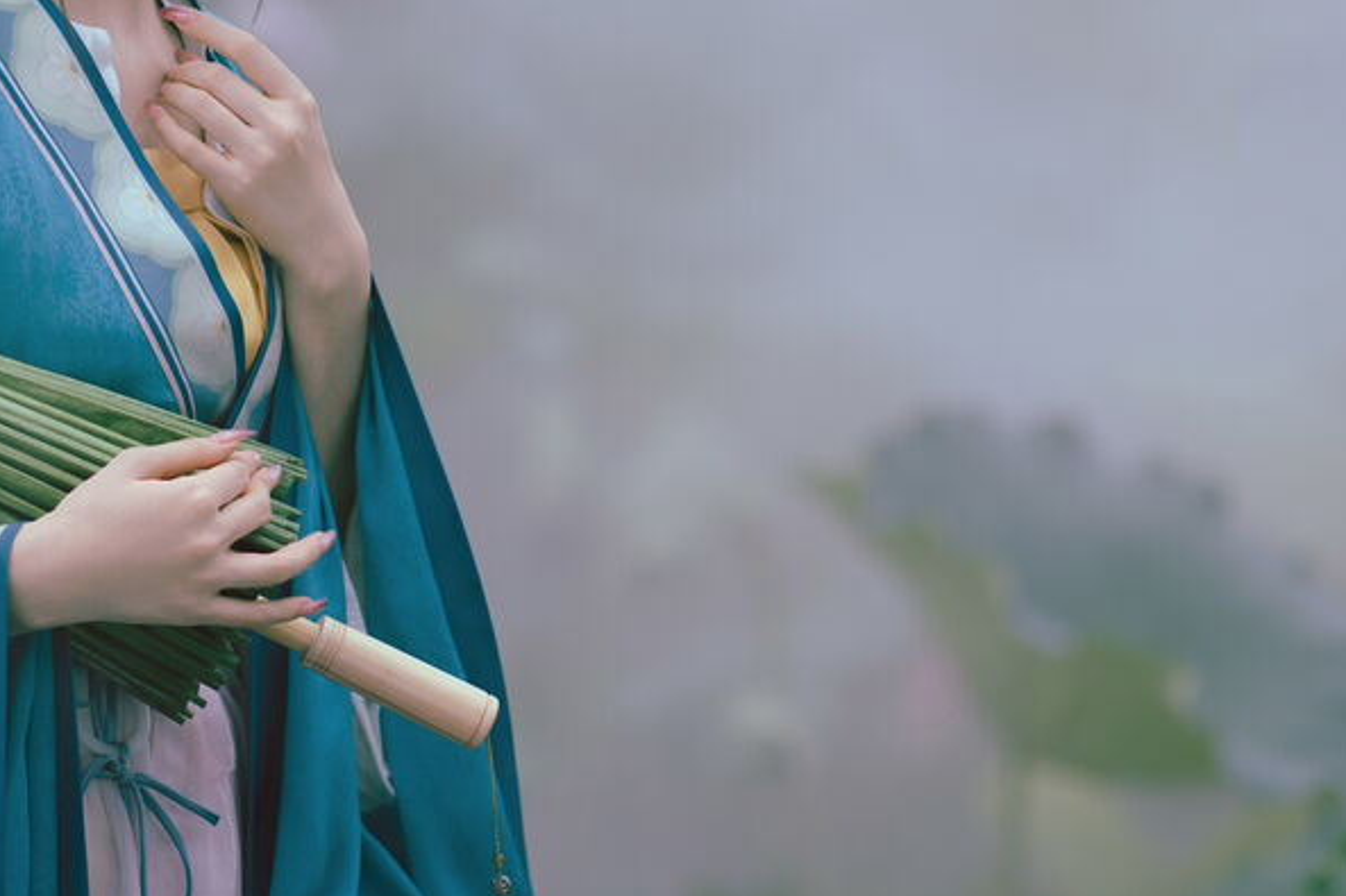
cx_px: 361
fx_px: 6429
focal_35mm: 172
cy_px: 161
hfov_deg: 11.9
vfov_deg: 8.0
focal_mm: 85
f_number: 2
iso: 200
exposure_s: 1/800
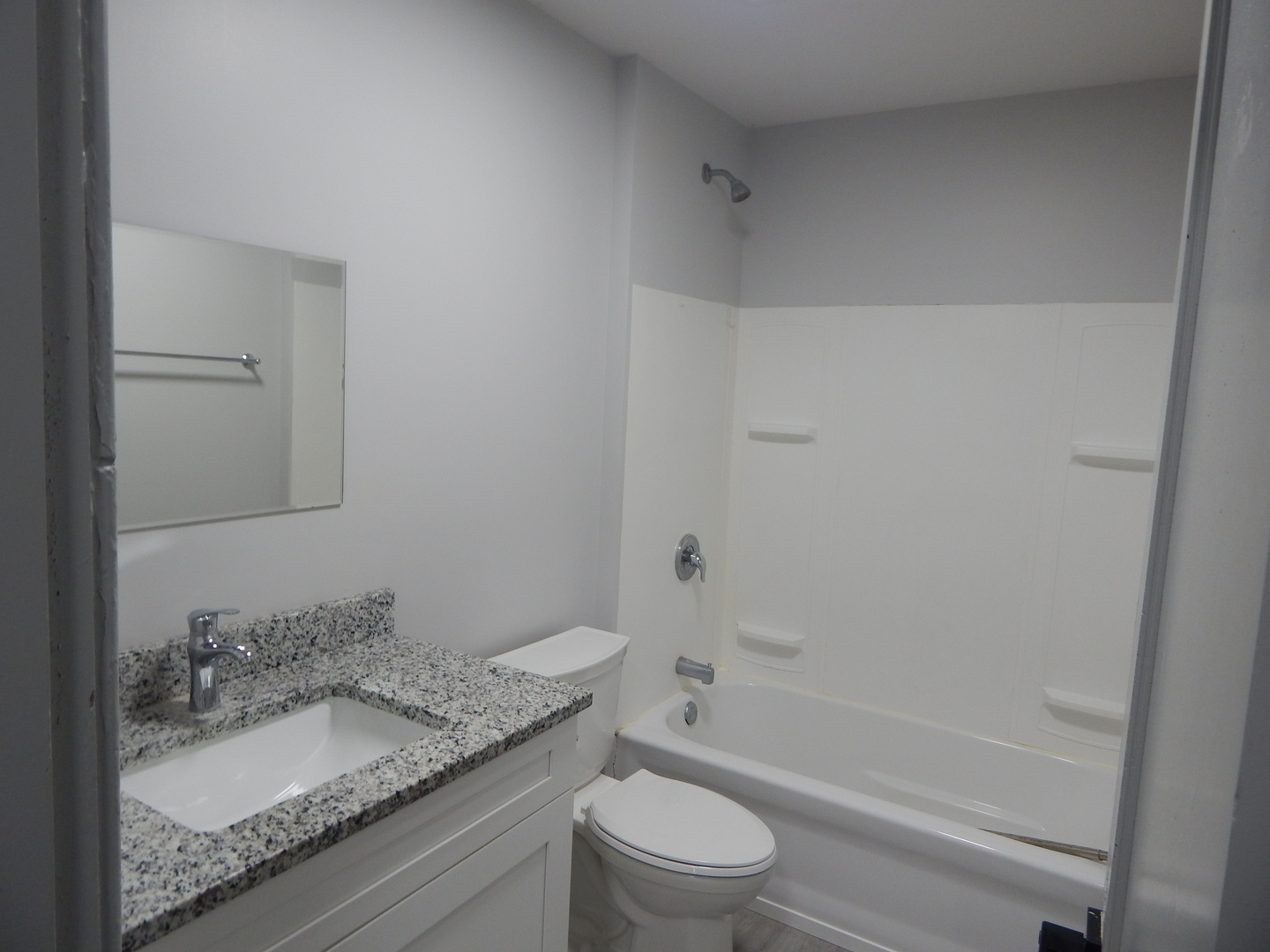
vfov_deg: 61.1
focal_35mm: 22
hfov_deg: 76.4
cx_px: 635
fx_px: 807
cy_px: 476
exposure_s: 1/30
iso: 140
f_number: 3
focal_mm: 4
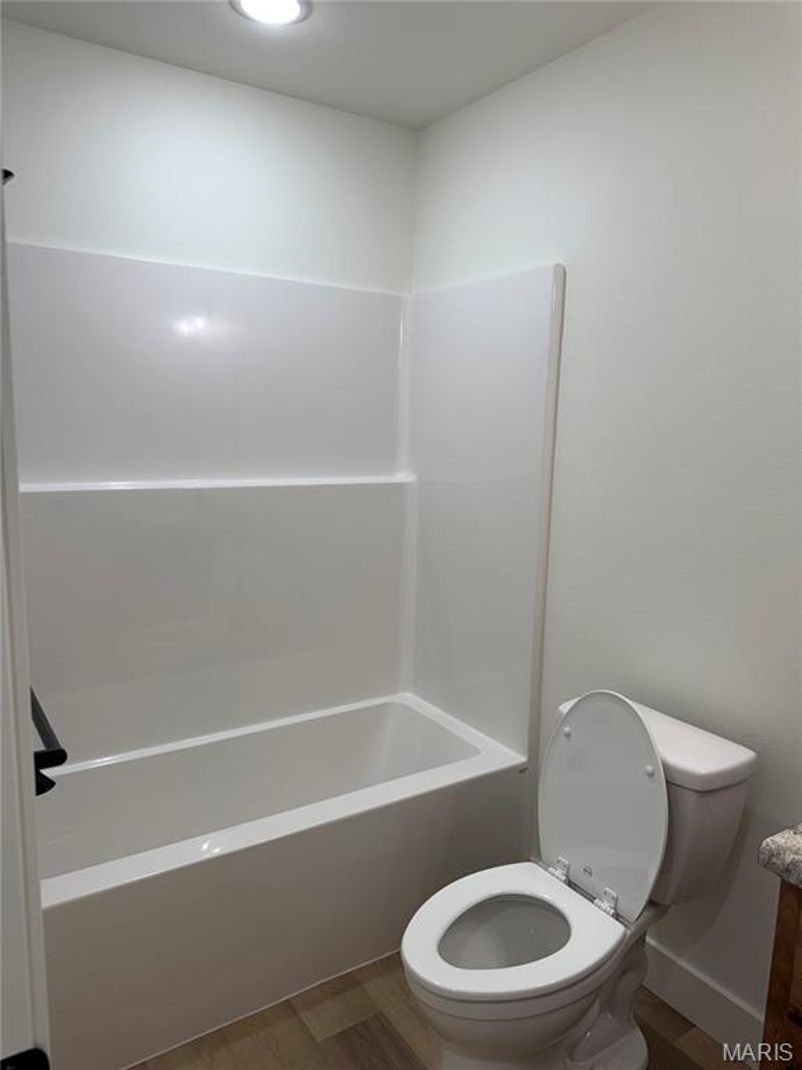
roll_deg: -1.4
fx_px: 741
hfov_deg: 56.8
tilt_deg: -7.8
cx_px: 401
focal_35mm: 24
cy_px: 535
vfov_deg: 71.6
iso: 50
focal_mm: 6.76
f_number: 1.78
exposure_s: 1/121
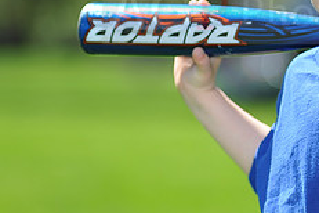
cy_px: 3
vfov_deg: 3.0
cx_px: 334
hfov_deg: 4.6
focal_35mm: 451
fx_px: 3996
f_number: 4.5
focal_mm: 180
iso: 200
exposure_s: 1/800
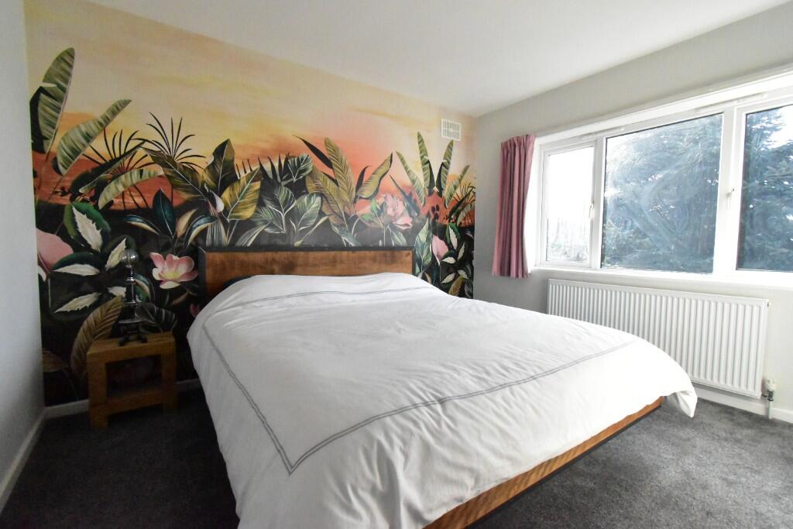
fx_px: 330
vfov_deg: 77.3
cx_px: 396
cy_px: 264
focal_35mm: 15
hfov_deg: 100.4
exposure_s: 1/1000
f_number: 10
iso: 12800
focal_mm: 10
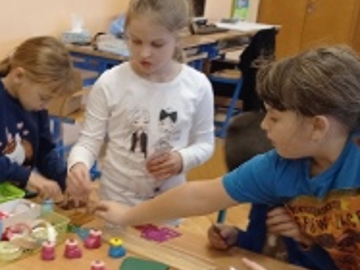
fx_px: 748
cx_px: 60
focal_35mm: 72
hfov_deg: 26.4
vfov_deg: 20.3
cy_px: 198
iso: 145
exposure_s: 1/50
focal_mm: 4.74
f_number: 1.79
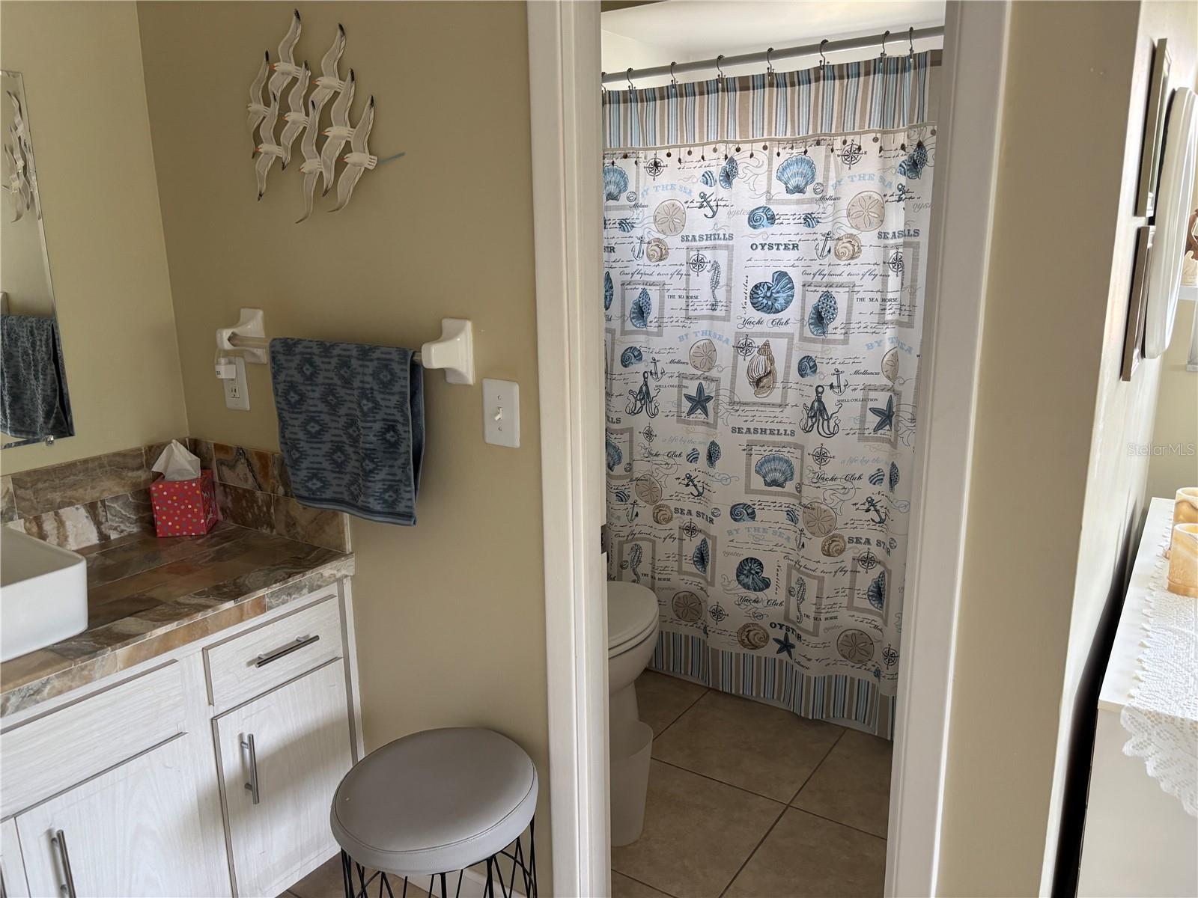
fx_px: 900
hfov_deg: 67.3
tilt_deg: -13.5
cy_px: 449
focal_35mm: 26
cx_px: 599
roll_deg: +0.9
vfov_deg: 53.1
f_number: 1.6
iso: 125
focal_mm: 5.96
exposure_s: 1/69
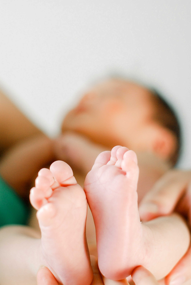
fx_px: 595
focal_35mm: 75
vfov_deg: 27.0
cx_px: 96
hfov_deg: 18.2
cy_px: 142
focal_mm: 50
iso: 800
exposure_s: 1/320
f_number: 2.8
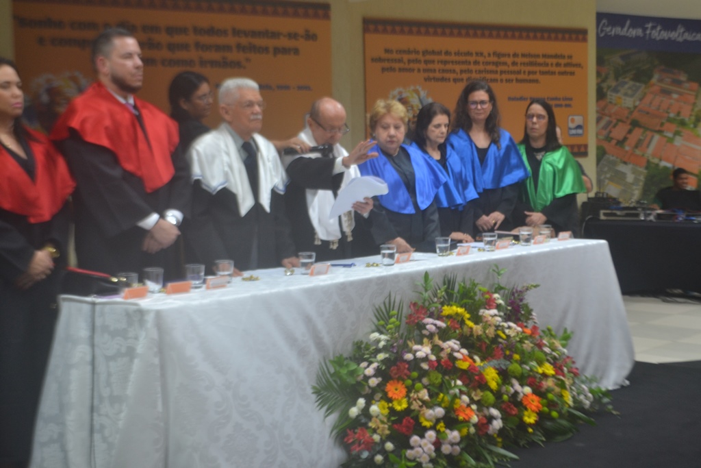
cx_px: 350
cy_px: 234
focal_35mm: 48
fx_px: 935
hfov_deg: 41.1
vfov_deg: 28.1
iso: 400
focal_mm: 32
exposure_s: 1/20
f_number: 4.8
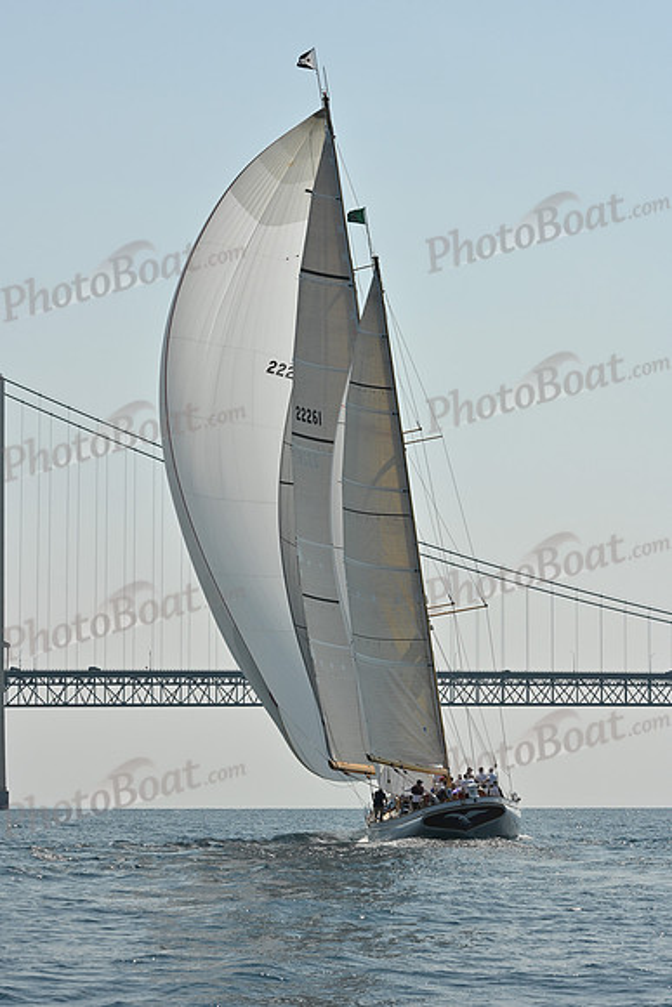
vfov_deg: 20.4
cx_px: 336
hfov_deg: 13.7
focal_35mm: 100
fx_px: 2798
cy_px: 504
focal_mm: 100
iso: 320
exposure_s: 1/1250
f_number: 11
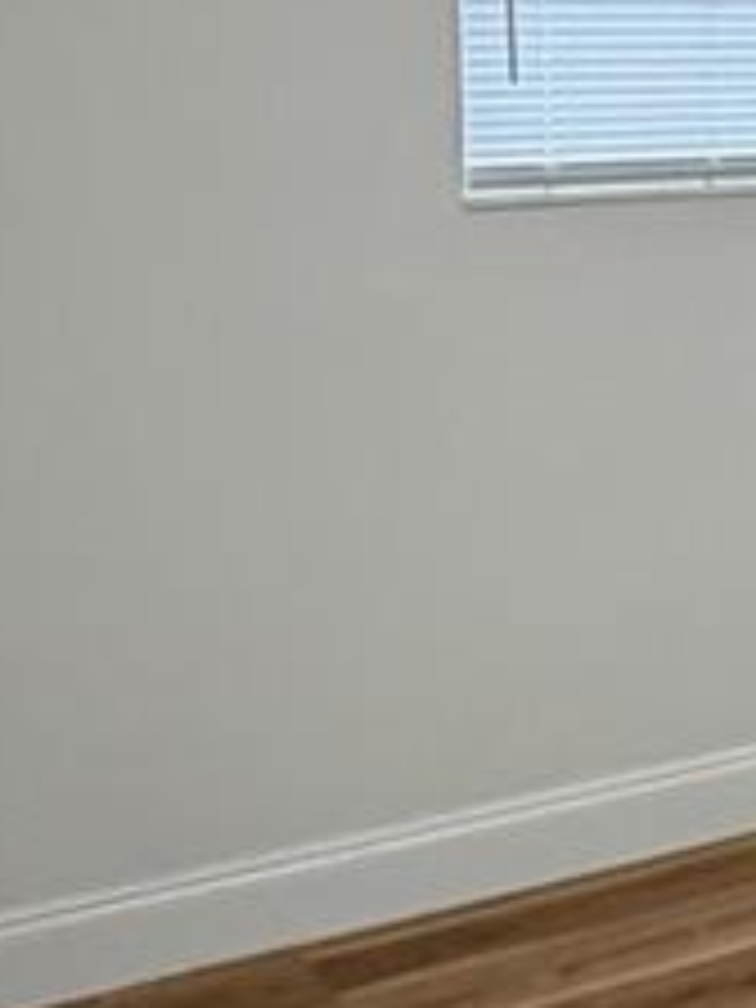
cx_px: 1130
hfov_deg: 17.6
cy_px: 374
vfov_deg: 25.9
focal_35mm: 75
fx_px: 2184
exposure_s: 1/121
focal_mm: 2.22
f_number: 2.2
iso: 250
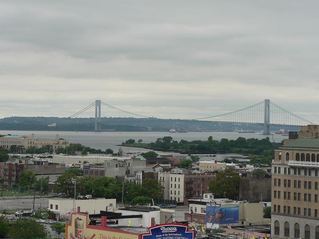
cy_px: 120
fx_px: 1051
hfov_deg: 17.3
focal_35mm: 114
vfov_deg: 13.0
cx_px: 160
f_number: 5
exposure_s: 1/400
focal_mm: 19
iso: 80
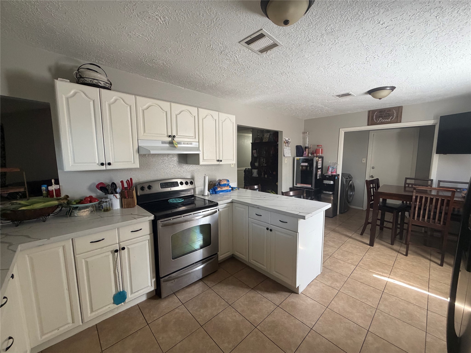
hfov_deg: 102.1
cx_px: 236
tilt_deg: -6.2
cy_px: 176
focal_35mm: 14
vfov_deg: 85.7
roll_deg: +0.5
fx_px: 190
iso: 320
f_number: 2.2
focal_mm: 2.22
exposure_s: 1/102
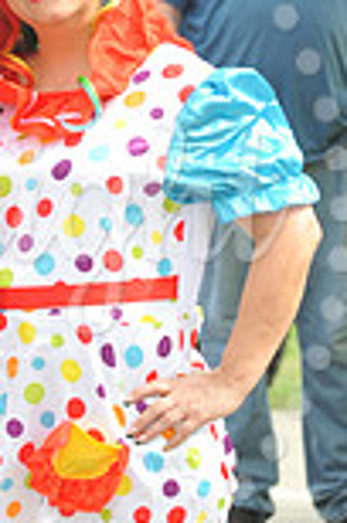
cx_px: -58
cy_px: 217
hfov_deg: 2.0
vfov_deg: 3.0
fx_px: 10151
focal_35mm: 699
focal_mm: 185
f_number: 9
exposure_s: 1/125
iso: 200
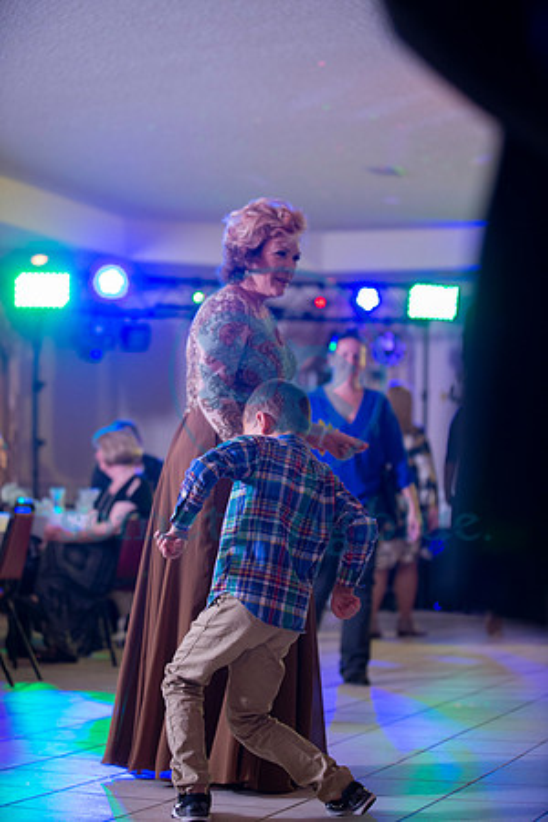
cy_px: 411
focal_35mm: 135
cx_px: 274
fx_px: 3082
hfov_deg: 10.2
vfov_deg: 15.2
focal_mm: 135
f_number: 2.8
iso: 1600
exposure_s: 1/200
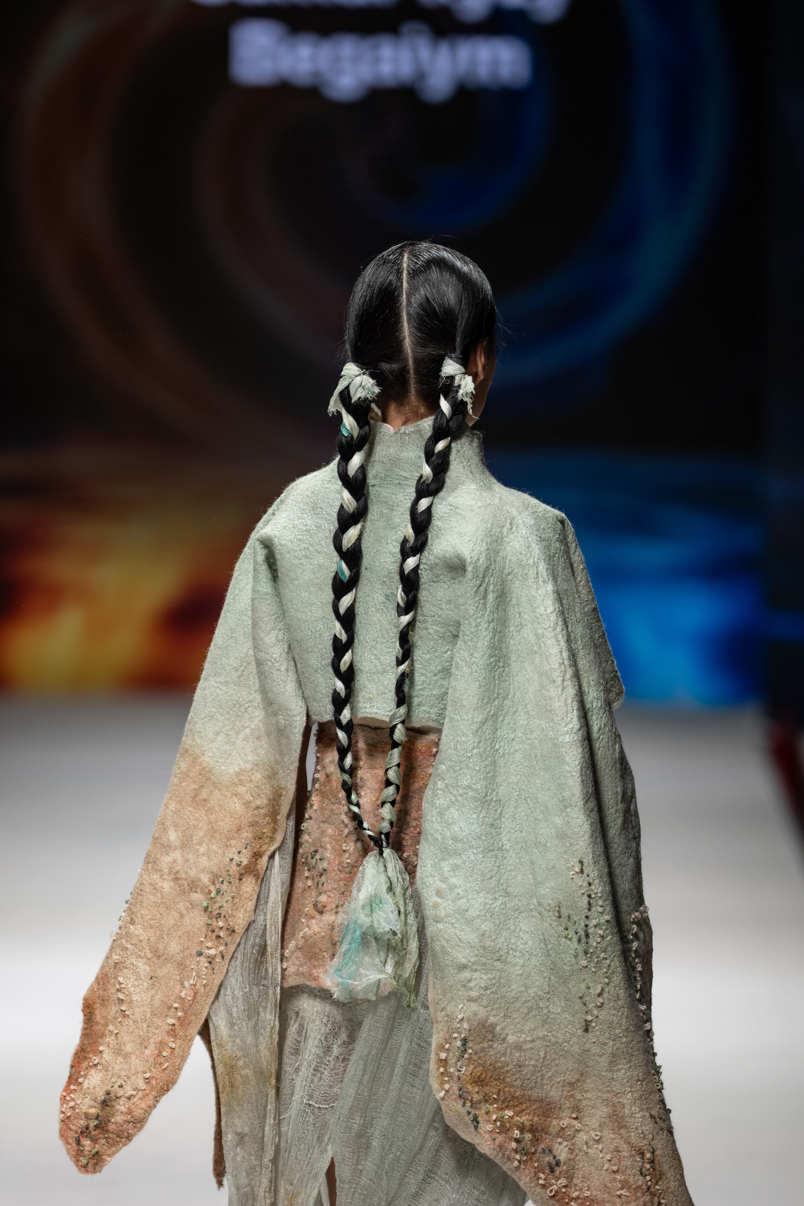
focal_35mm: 234
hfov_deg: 5.9
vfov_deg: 8.8
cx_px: 402
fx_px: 7838
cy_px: 603
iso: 200
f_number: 2.8
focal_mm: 156.3
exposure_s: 1/320
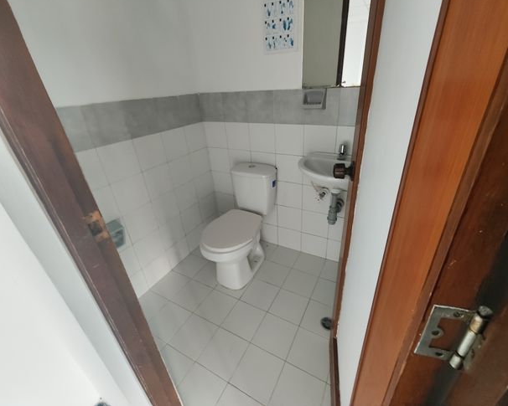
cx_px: 263
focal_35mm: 15
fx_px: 226
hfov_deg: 96.7
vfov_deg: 84.0
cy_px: 198
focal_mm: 2.16
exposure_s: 1/45
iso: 404
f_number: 2.2
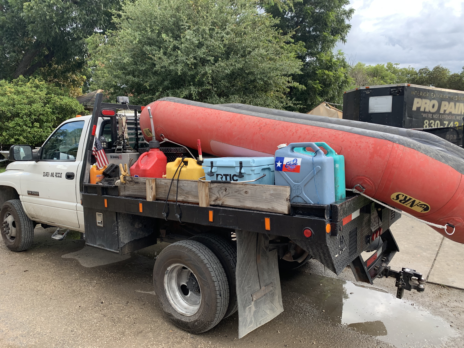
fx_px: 349
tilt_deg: -3.4
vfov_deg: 53.1
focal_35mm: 26
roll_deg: +0.4
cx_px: 232
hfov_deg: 67.3
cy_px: 174
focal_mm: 4.25
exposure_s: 1/148
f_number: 1.8
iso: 25
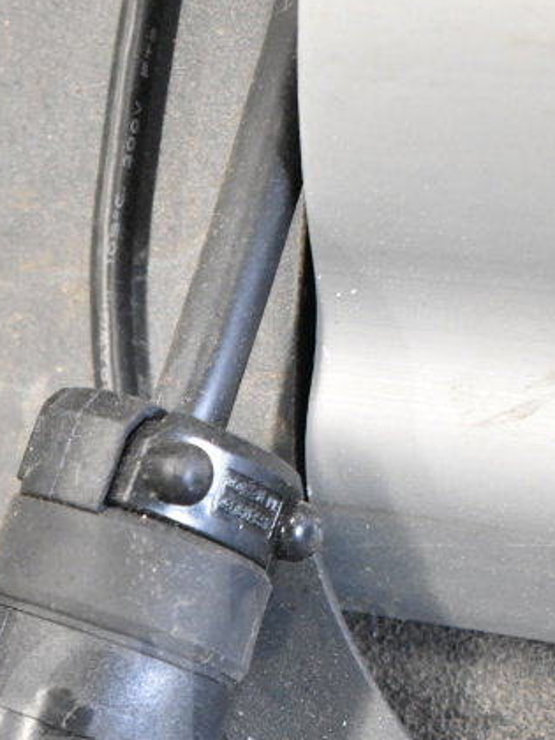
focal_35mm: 110
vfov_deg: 17.4
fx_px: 2353
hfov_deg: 13.3
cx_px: 41
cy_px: 773
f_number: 5.6
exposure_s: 1/125
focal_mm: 35
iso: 6400
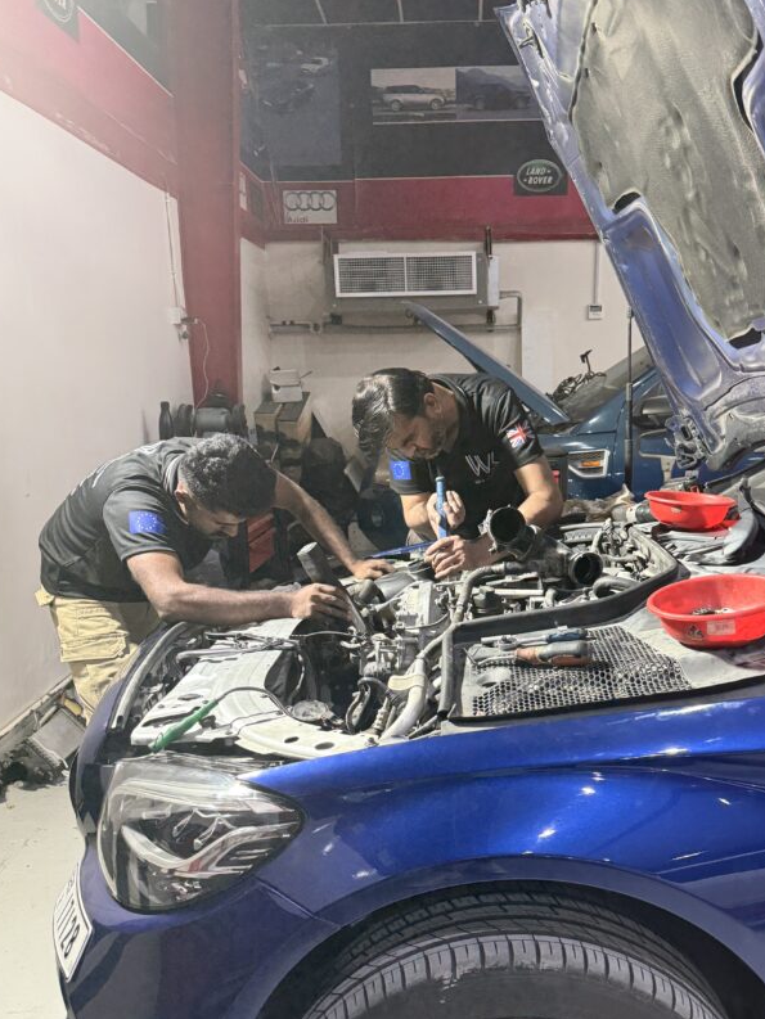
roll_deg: +0.5
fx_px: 913
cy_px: 572
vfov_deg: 58.2
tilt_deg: -11.4
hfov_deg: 45.1
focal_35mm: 31
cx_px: 476
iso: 250
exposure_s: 1/50
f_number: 1.78
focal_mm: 6.76
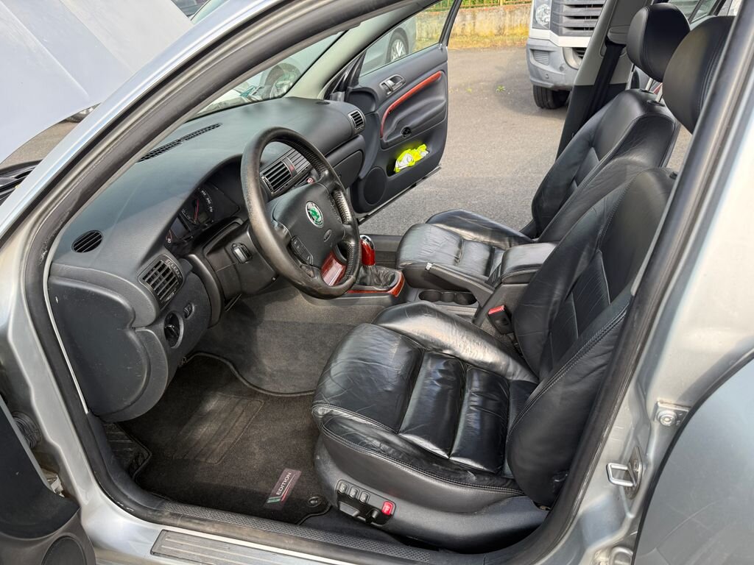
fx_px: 523
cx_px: 377
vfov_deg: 56.8
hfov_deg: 71.6
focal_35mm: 24
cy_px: 282
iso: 100
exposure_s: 1/805
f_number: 1.78
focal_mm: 6.76
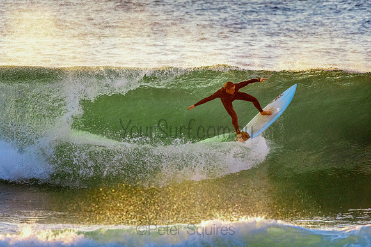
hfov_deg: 2.7
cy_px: 124
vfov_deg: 1.8
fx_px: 7731
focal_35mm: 750
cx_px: 186
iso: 1400
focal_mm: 500
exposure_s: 1/2000
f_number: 5.6
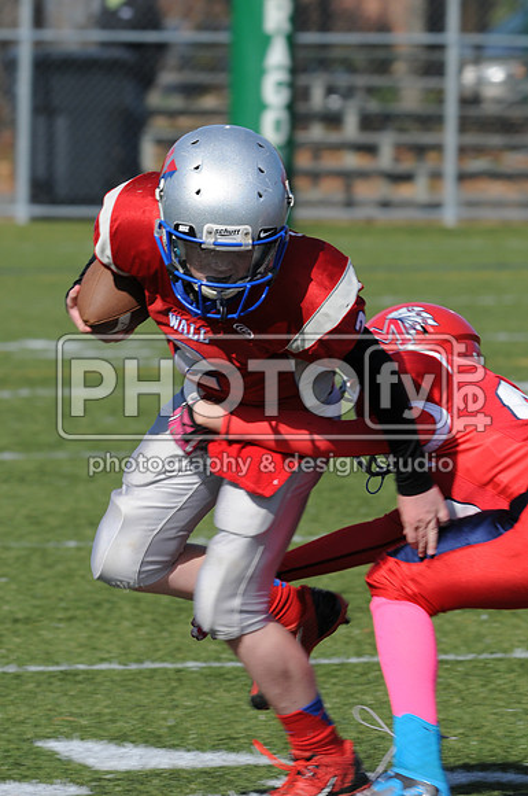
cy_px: 398
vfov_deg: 4.6
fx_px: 9929
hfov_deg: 3.0
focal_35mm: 450
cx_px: 264
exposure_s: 1/500
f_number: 9
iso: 200
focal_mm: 300
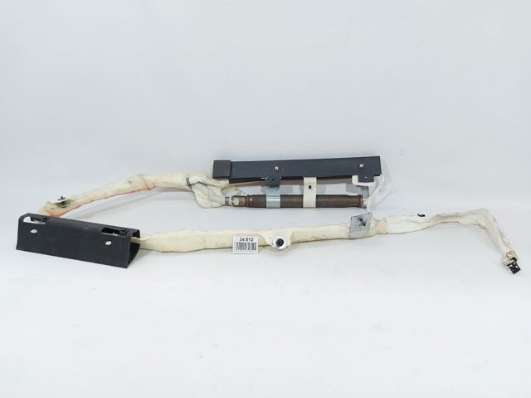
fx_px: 368
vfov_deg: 56.8
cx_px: 266
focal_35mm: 24
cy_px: 199
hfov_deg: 71.6
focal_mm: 5.23
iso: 40
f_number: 1.8
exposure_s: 1/50
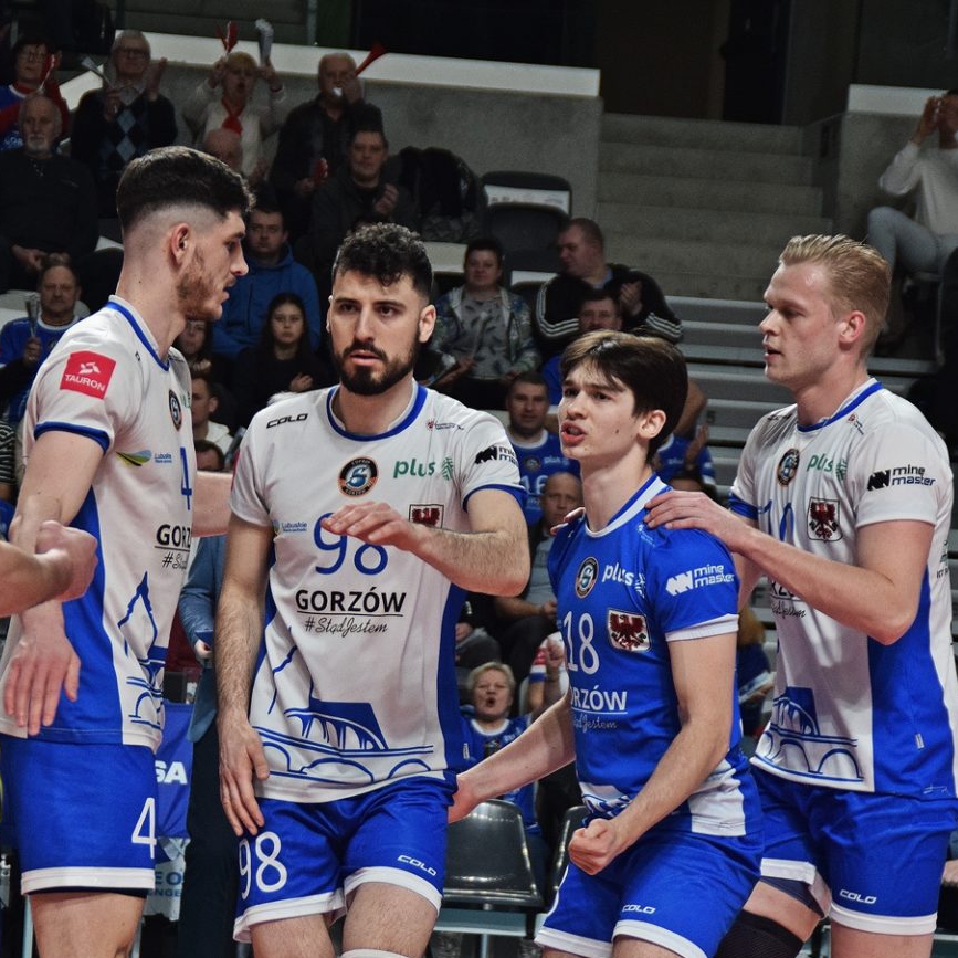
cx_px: 302
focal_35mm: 158
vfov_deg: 11.1
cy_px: 548
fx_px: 4947
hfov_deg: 11.0
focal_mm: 70
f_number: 5.6
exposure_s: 1/500
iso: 1100
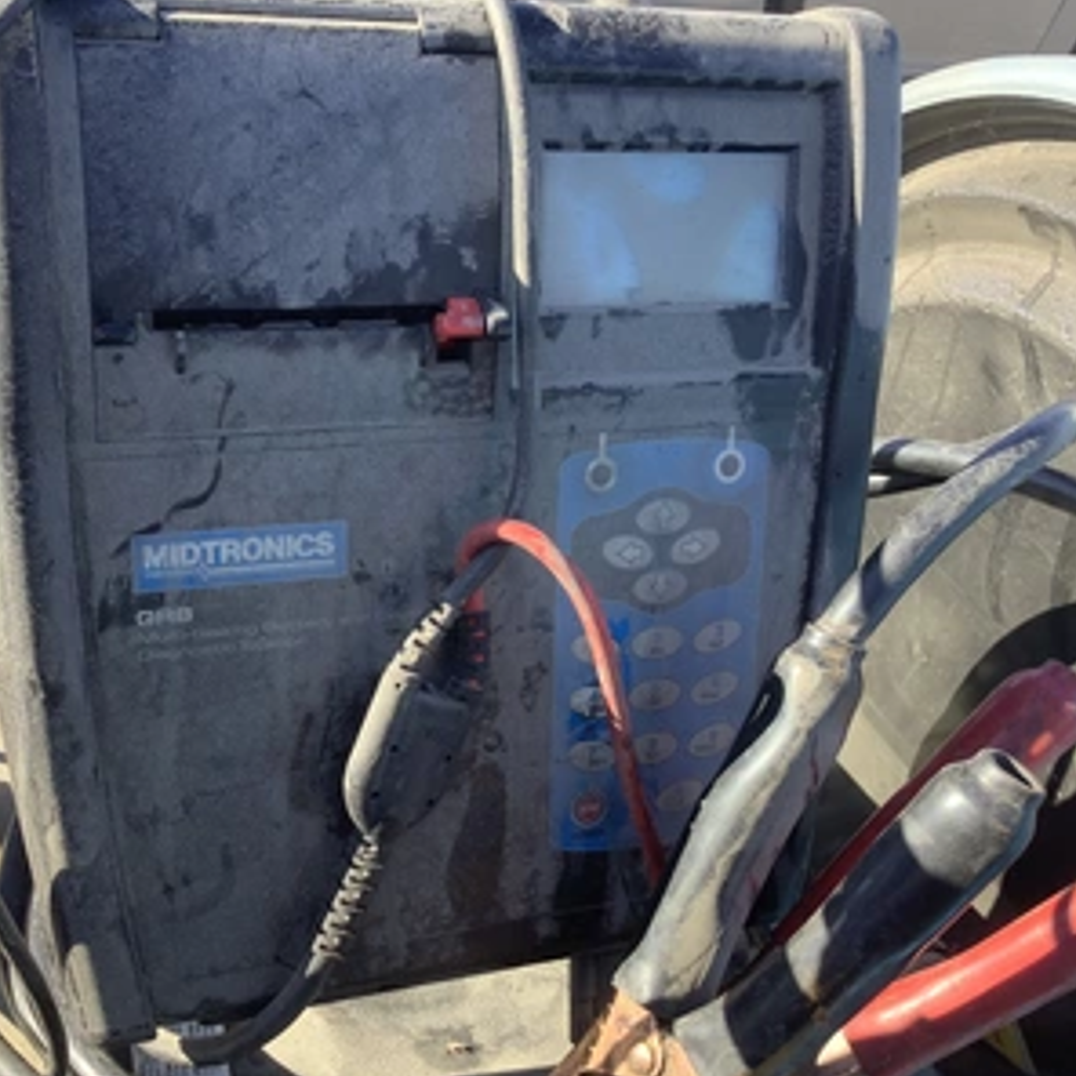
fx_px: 1301
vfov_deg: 44.9
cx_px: 353
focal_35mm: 37
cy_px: 538
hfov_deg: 44.2
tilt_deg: -28.8
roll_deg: -4.0
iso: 25
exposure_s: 1/148
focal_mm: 3.3
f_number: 2.4
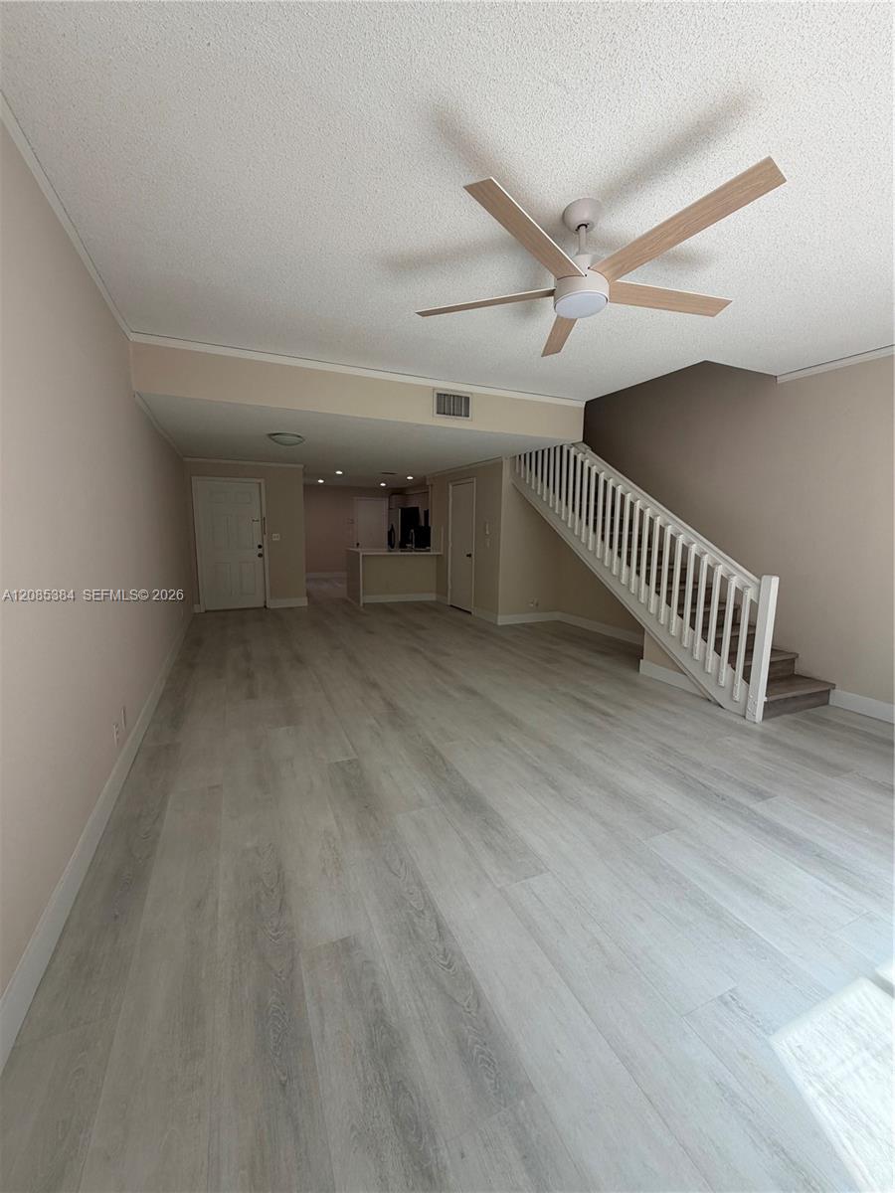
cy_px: 596
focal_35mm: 14
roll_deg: -0.9
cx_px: 448
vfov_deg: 102.1
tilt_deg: -9.3
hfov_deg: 85.7
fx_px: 483
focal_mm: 2.22
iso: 50
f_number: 2.2
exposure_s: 1/168
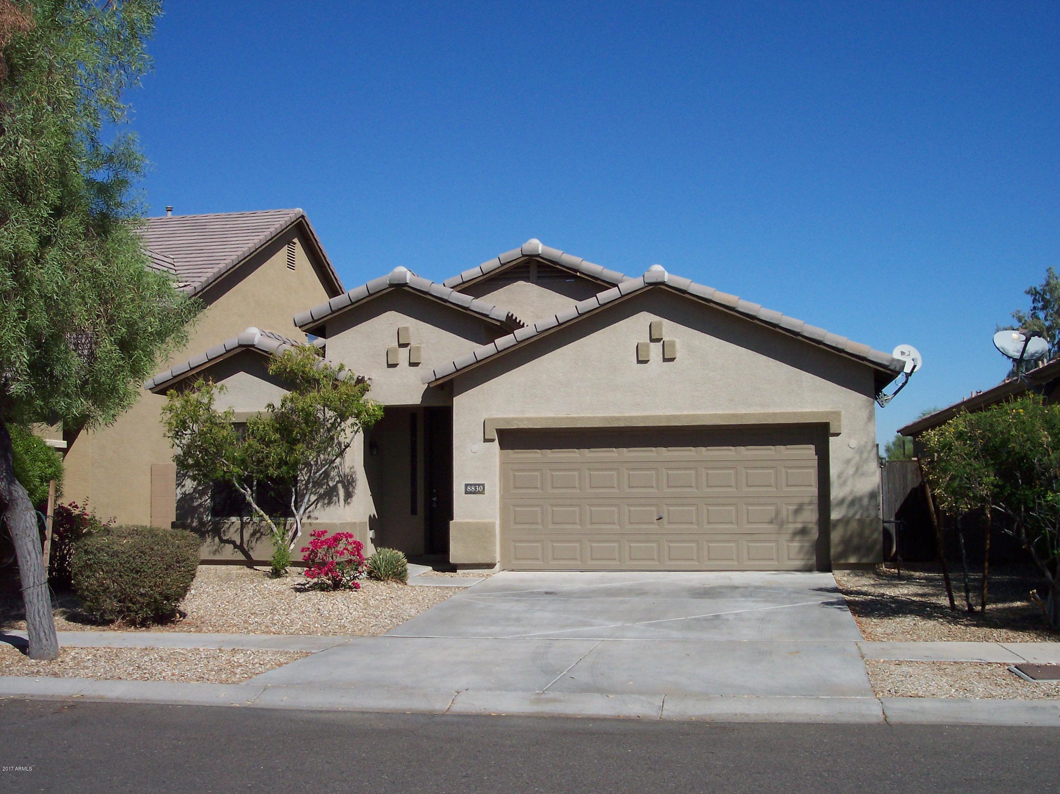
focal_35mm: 38
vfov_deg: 37.7
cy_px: 397
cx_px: 530
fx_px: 1163
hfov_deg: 49.0
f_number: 4.8
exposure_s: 1/1000
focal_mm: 8
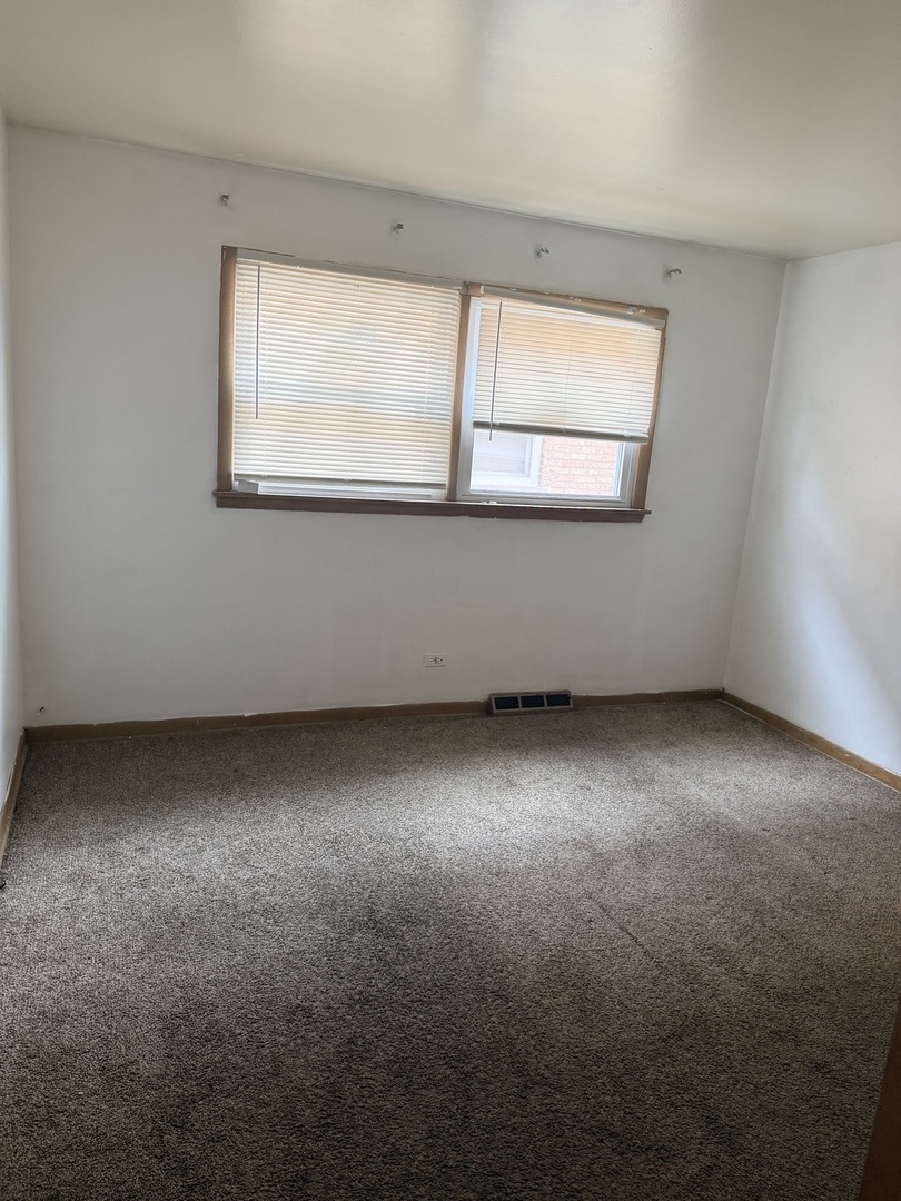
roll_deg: -4.9
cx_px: 450
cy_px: 600
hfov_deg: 56.8
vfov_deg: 71.6
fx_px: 833
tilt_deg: -11.4
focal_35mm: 24
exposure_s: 1/121
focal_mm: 6.76
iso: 200
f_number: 1.78
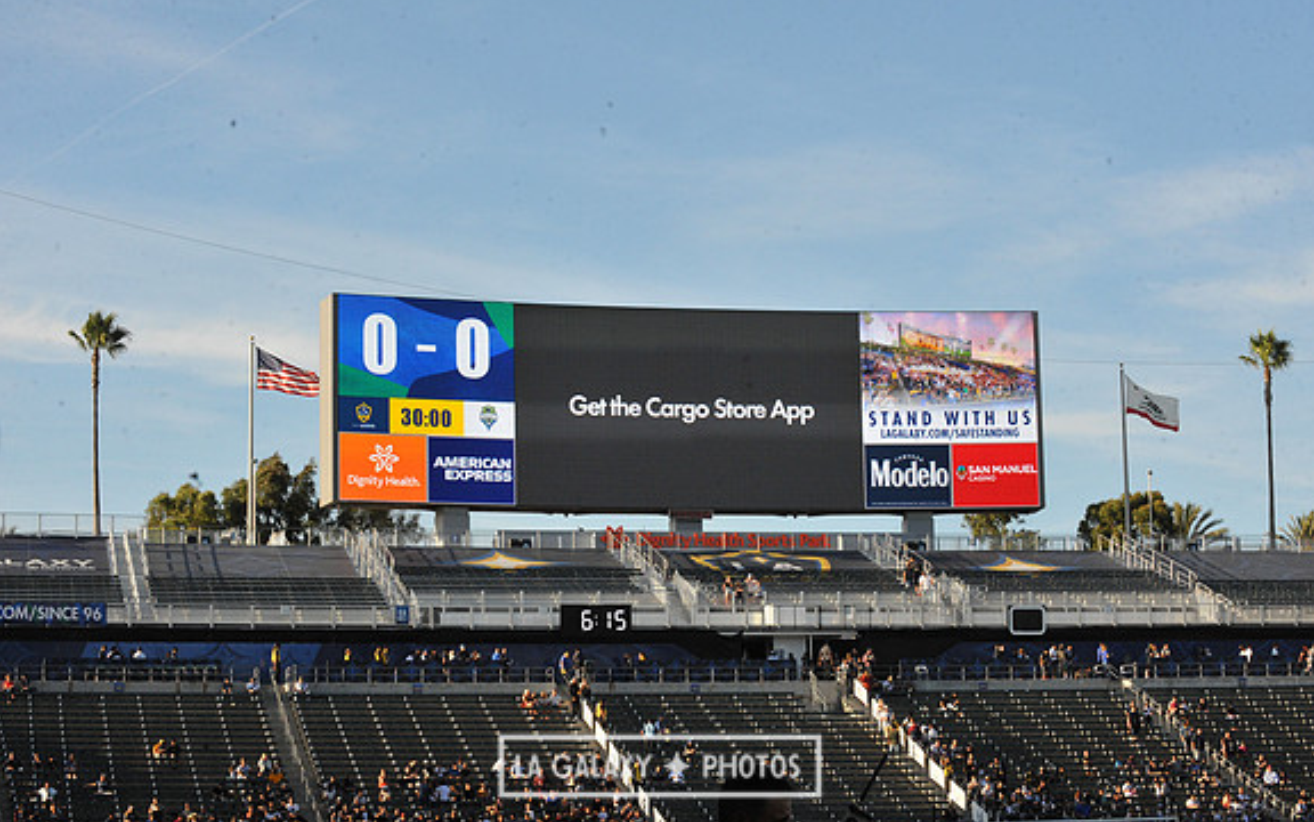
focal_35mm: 82
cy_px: 422
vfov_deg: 15.9
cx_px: 659
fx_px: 2936
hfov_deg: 25.2
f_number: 14
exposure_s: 1/800
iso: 1600
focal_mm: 80
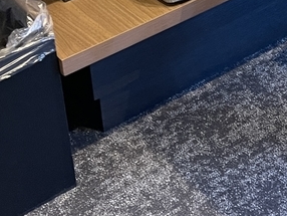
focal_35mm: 109
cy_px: -124
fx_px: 904
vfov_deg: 12.8
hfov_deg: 17.4
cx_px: 325
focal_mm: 5.1
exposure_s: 1/60
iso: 320
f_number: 1.6
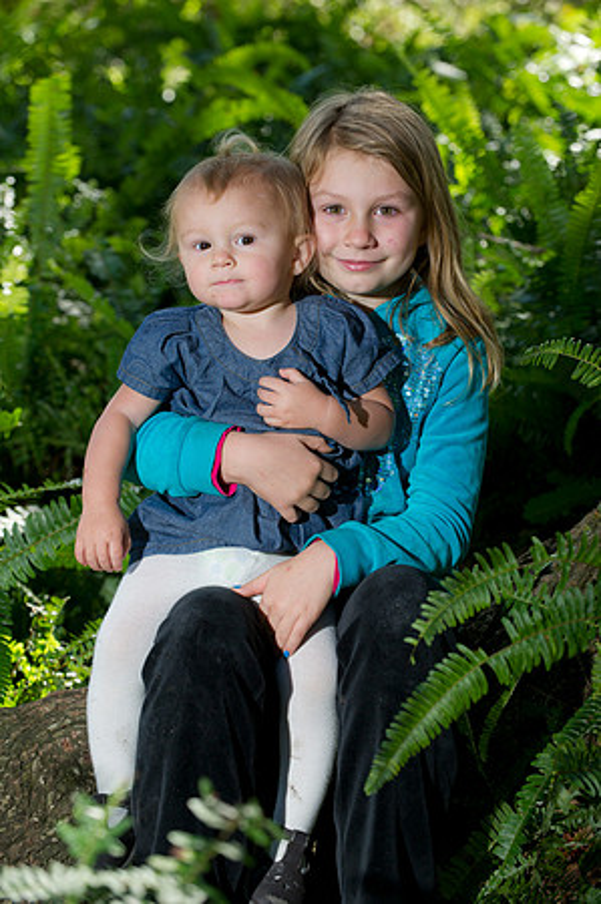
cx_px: 300
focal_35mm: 110
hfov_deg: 12.4
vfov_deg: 18.6
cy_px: 452
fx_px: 2761
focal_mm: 110
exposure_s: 1/200
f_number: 4.5
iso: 320
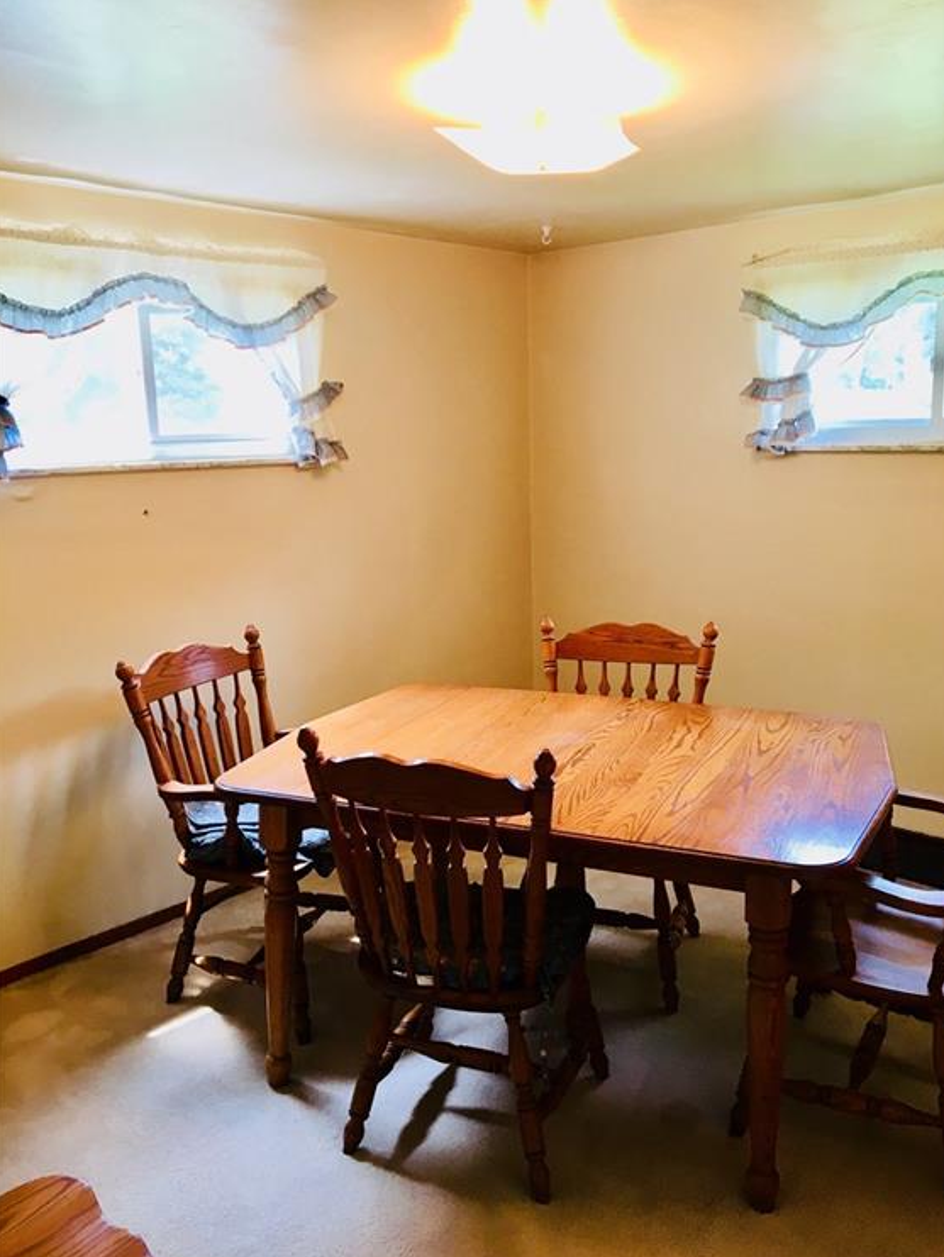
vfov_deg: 59.9
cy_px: 622
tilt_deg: -10.2
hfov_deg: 46.8
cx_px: 481
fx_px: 1090
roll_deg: +0.9
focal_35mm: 30
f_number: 2.2
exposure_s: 1/30
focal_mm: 4.15
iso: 25
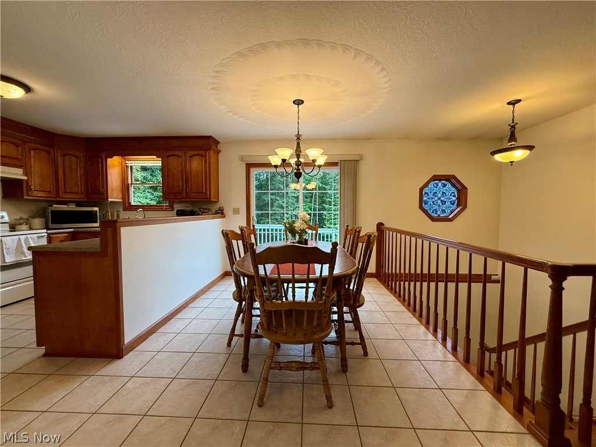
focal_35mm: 14
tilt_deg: -1.6
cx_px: 298
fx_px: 241
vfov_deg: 85.7
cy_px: 224
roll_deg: -0.1
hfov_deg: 102.1
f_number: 2.2
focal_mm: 2.22
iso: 250
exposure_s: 1/120
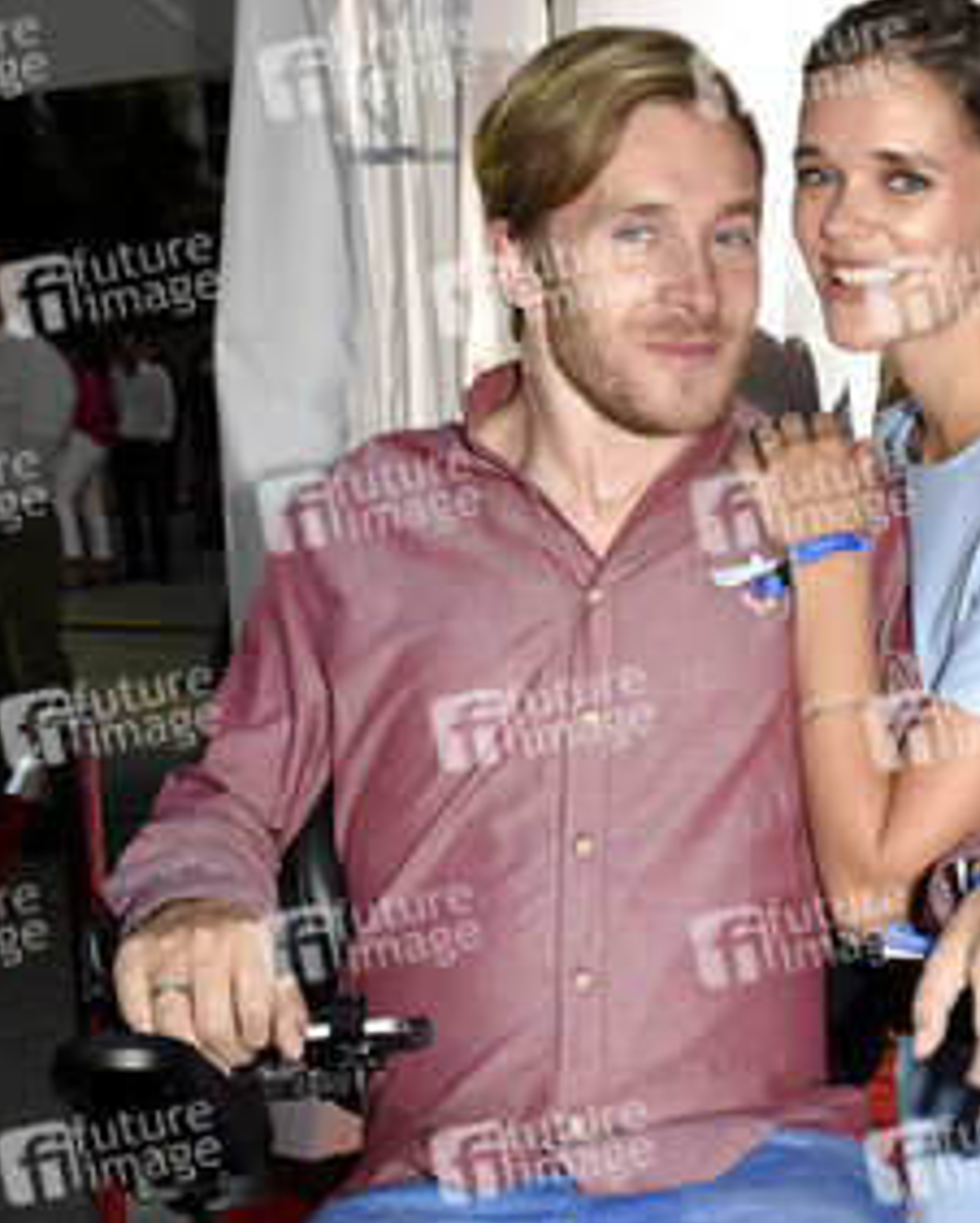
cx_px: 861
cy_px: 612
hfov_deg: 24.5
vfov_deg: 31.1
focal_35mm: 61
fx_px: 2200
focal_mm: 27
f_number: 6.3
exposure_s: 1/60
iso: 1600
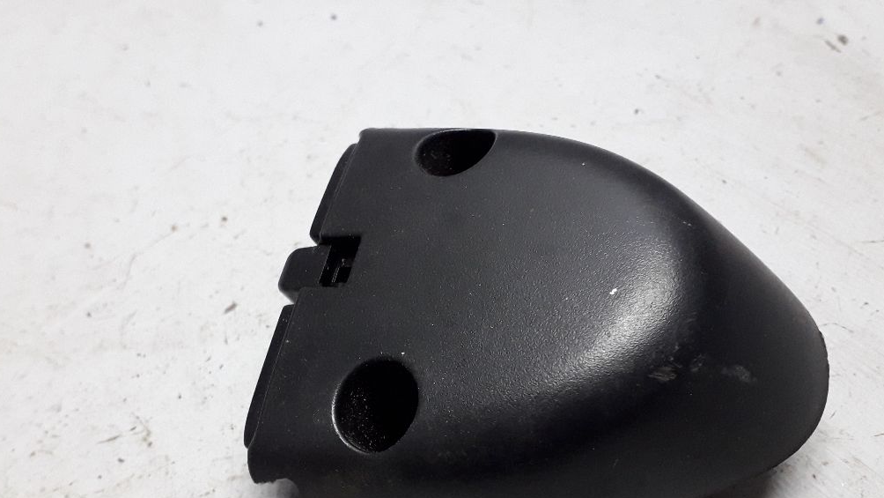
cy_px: 296
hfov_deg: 64.3
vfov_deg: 38.8
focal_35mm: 30
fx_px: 703
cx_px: 439
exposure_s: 1/25
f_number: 1.9
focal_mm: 3.6
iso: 200
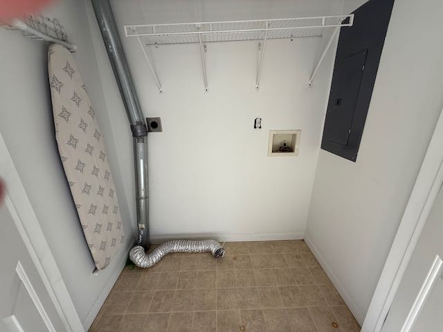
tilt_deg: -18.9
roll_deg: +1.5
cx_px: 222
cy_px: 166
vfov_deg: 85.7
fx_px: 179
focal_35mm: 14
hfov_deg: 102.1
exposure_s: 1/99
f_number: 2.2
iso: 125
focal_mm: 2.22
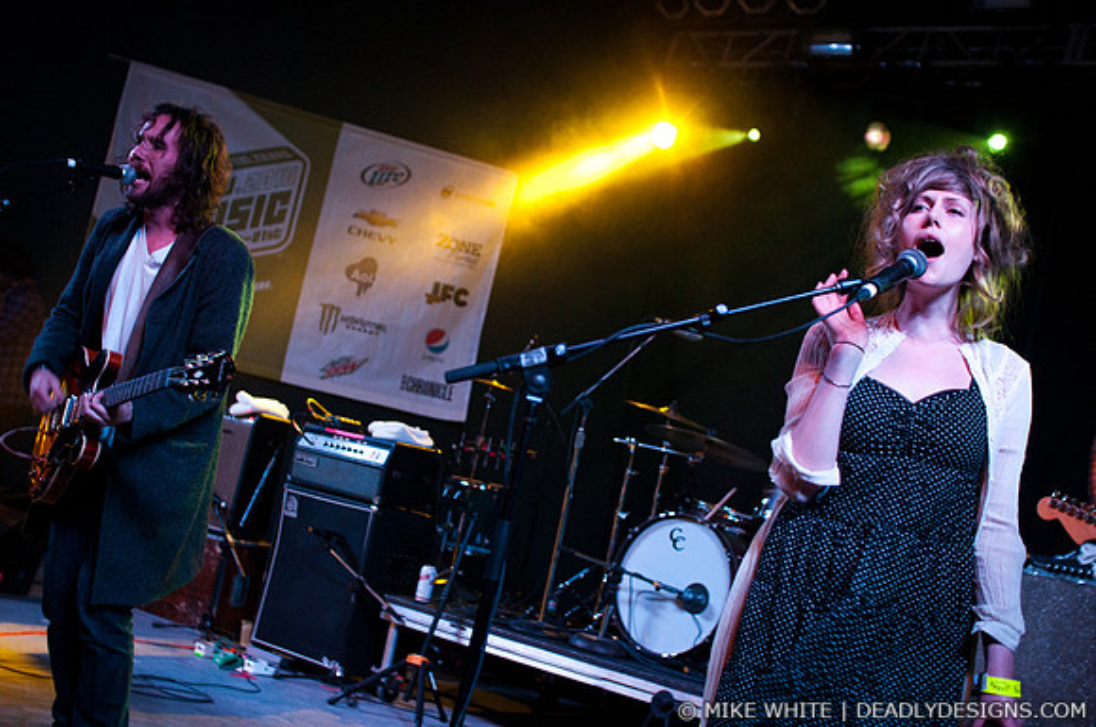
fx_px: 1368
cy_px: 364
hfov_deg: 43.7
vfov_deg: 29.8
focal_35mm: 45
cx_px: 548
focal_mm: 30
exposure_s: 1/125
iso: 1250
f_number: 2.8
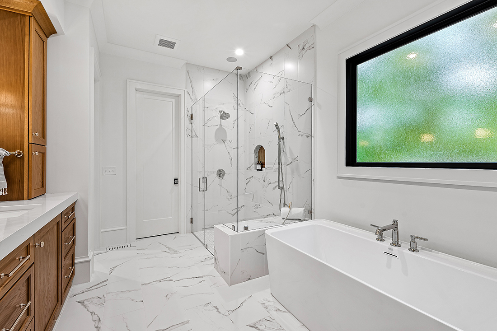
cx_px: 248
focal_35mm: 15
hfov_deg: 100.4
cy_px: 166
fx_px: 207
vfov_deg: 77.3
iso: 100
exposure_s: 1
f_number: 9
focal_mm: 10
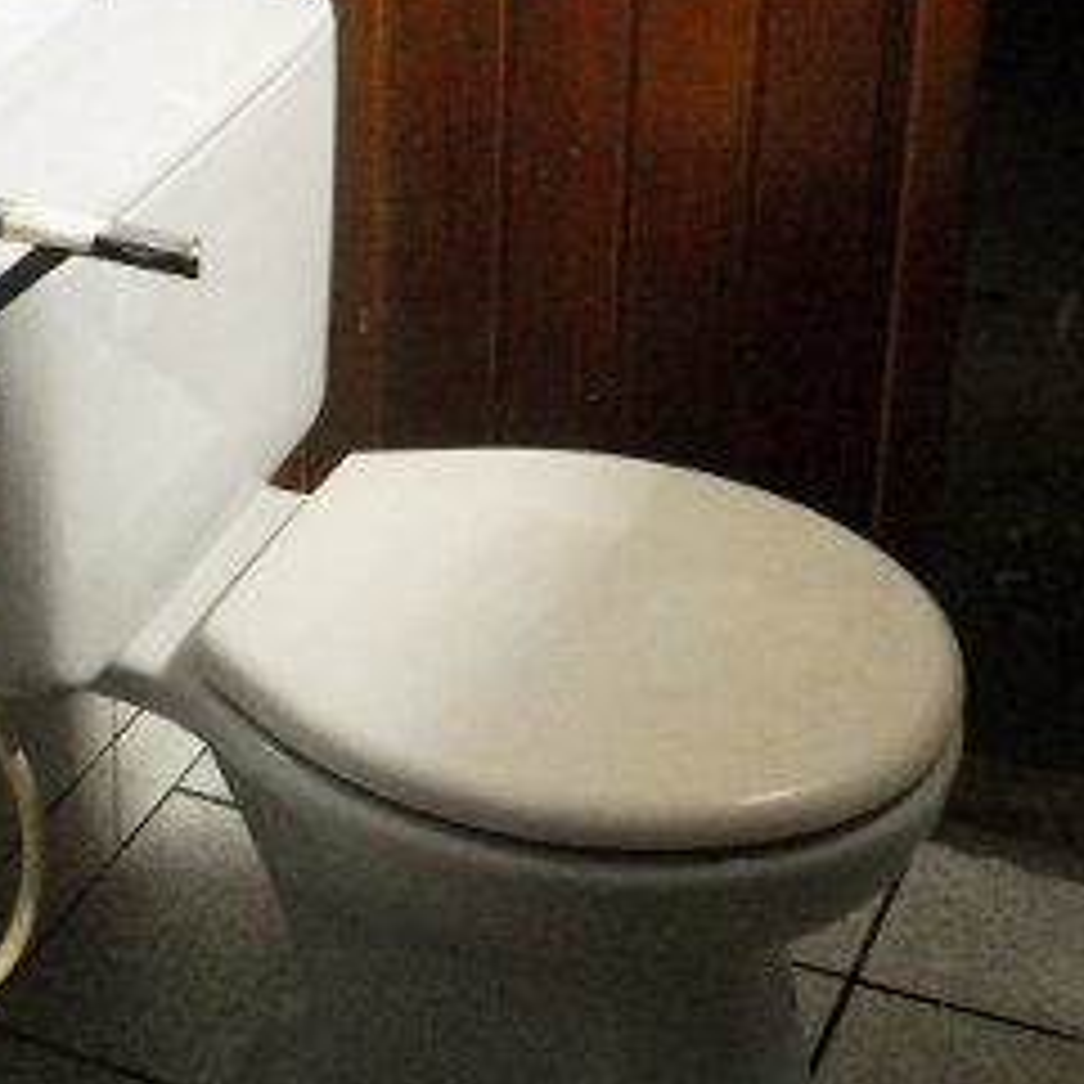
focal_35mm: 82
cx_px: 369
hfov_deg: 21.1
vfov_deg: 20.3
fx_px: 2905
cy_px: -63
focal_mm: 5.7
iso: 400
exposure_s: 1/49
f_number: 2.8
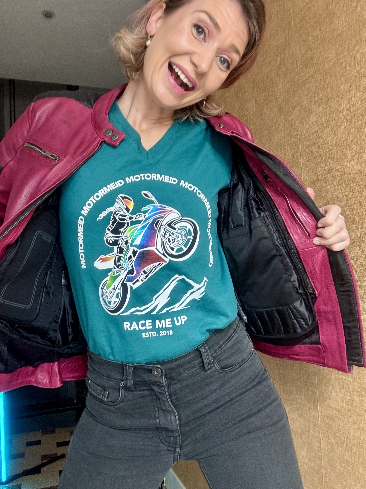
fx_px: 423
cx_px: 183
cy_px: 244
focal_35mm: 30
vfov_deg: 60.0
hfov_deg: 46.8
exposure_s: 1/50
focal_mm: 2.69
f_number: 1.9
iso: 100
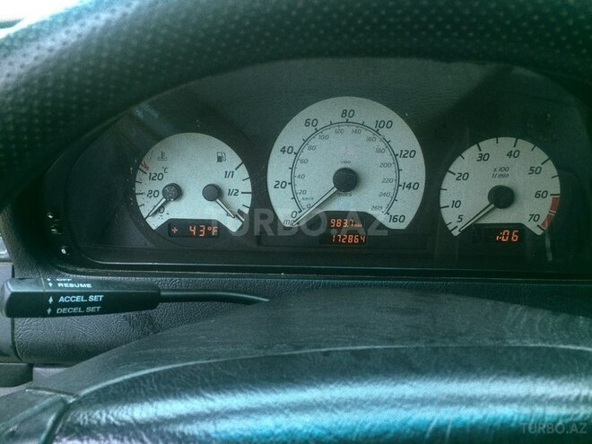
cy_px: 222
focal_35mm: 29
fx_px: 496
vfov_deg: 48.2
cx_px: 296
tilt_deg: -27.7
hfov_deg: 61.7
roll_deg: -2.8
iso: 64
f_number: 2.2
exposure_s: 1/33
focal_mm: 4.15
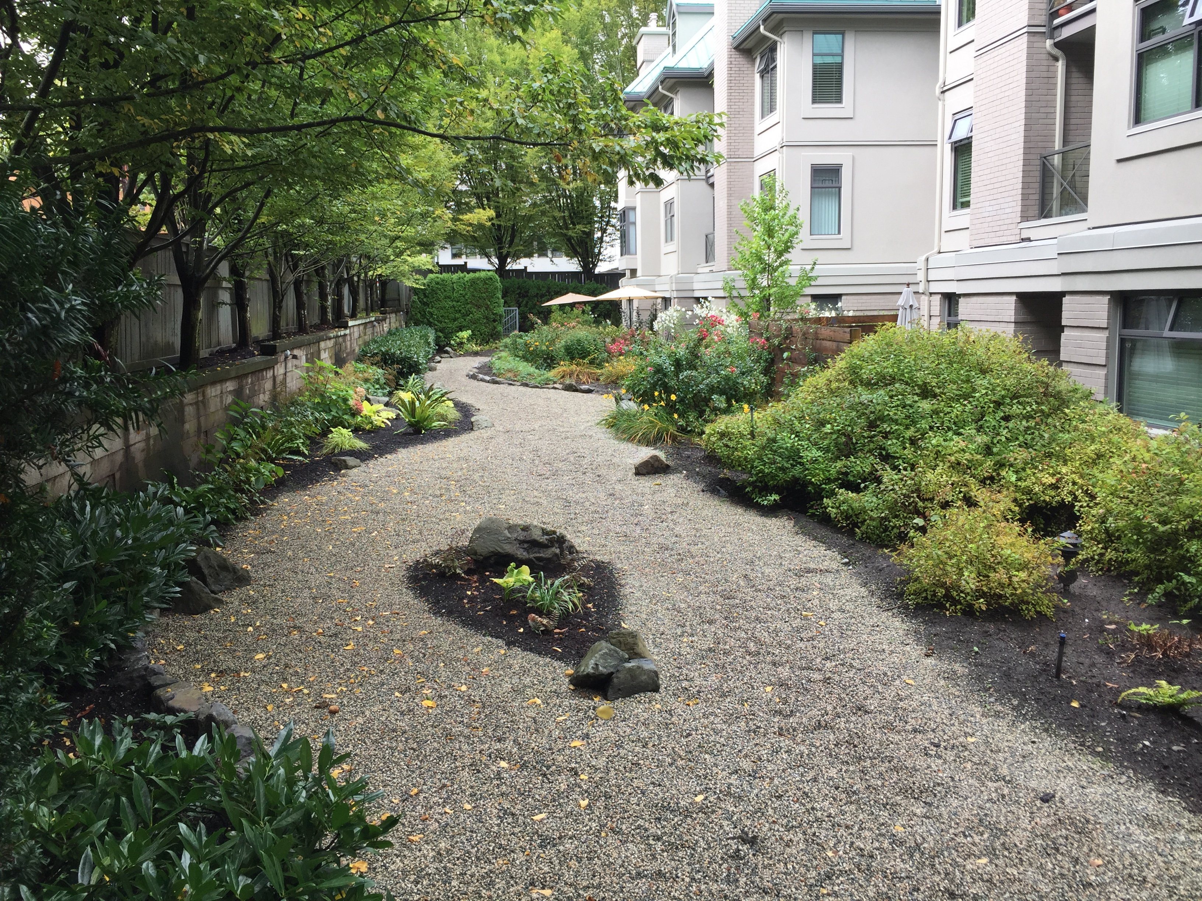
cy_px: 450
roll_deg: -0.9
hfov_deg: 61.7
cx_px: 601
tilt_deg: -6.9
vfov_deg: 48.2
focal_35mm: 29
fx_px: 1007
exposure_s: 1/197
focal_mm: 4.15
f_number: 2.2
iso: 32
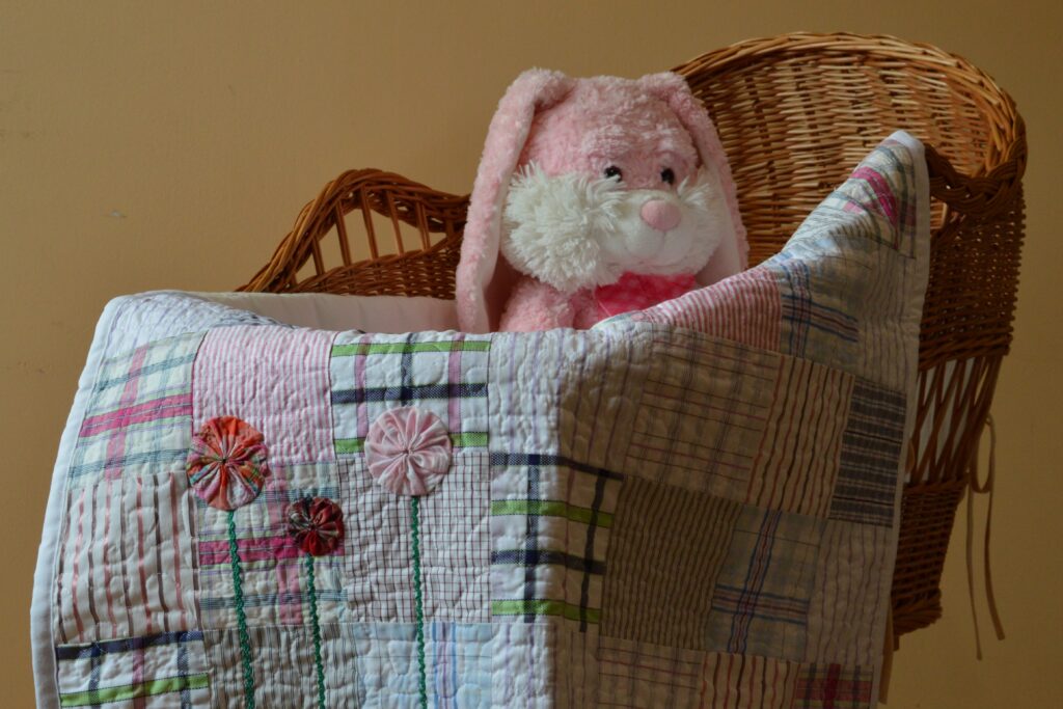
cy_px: 354
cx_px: 532
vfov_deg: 28.1
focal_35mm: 48
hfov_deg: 41.1
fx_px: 1417
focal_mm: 32
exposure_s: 1/50
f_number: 8
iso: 640
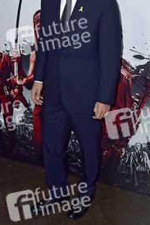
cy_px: 79
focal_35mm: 35
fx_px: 218
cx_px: 73
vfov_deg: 53.5
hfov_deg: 37.9
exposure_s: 1/200
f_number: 5.6
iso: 400
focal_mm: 24
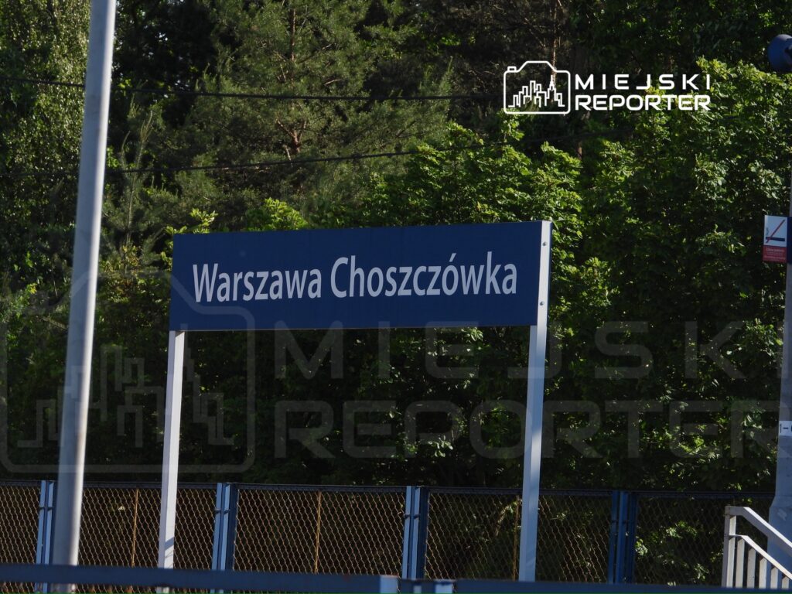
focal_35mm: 320
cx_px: 396
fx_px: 7321
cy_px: 297
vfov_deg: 4.6
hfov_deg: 6.2
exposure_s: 1/400
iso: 100
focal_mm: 57.5
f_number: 4.5
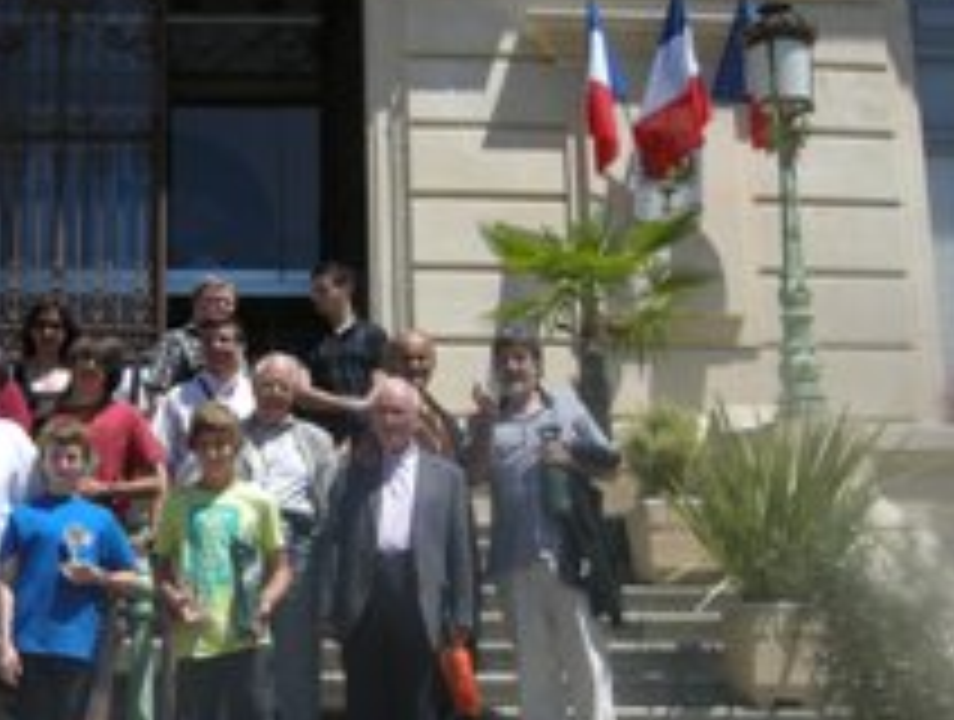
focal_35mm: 59
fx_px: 1630
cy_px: 466
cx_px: 252
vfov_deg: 24.8
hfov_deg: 32.1
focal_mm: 7.5
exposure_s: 1/225
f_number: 6.1
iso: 64
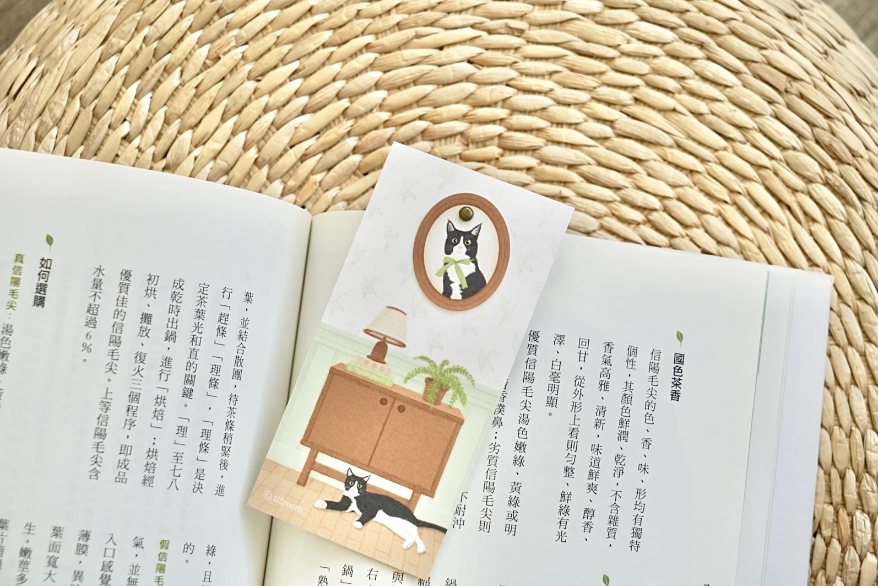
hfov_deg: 28.5
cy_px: 289
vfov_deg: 19.2
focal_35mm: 71
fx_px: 1732
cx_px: 437
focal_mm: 70
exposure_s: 1/80
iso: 200
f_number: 6.3
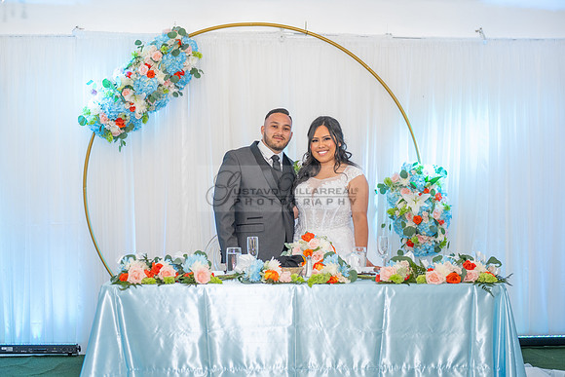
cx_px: 266
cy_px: 210
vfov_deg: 27.5
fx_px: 770
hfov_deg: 40.3
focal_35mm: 49
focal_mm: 44
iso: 1000
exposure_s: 1/160
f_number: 3.2
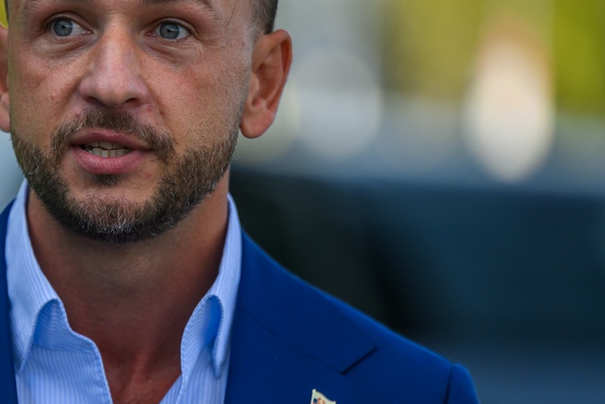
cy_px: 144
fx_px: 6017
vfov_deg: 3.8
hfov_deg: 5.8
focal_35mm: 358
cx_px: 113
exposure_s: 1/2000
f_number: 2.8
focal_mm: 200
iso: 250
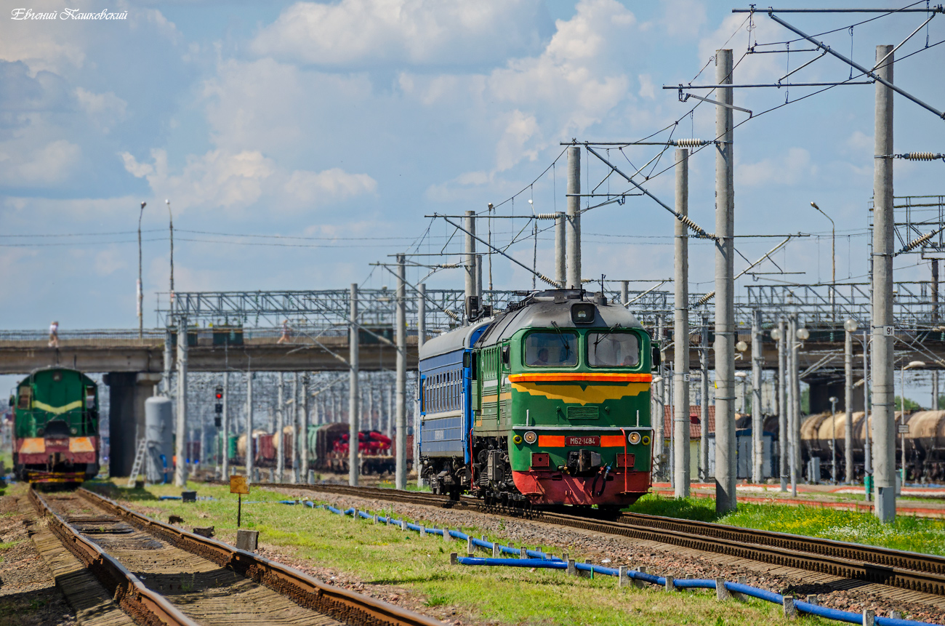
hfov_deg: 7.9
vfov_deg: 5.2
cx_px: 472
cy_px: 313
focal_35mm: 262
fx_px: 6876
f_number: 6.3
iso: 125
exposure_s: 1/800
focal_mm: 175
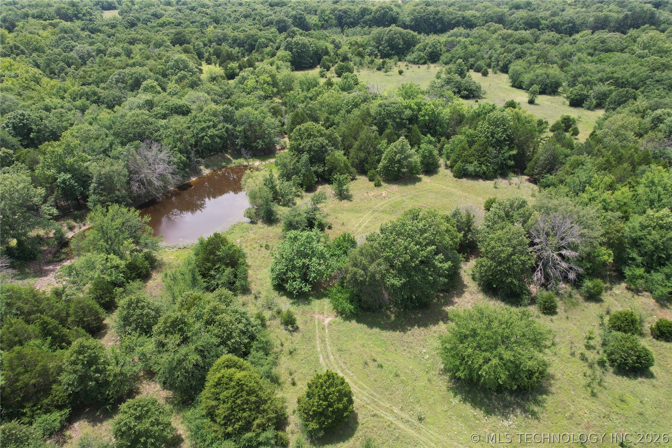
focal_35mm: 22
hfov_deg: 78.6
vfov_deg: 57.2
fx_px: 411
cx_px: 336
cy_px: 224
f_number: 2.8
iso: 100
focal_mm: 8.38
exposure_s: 1/640
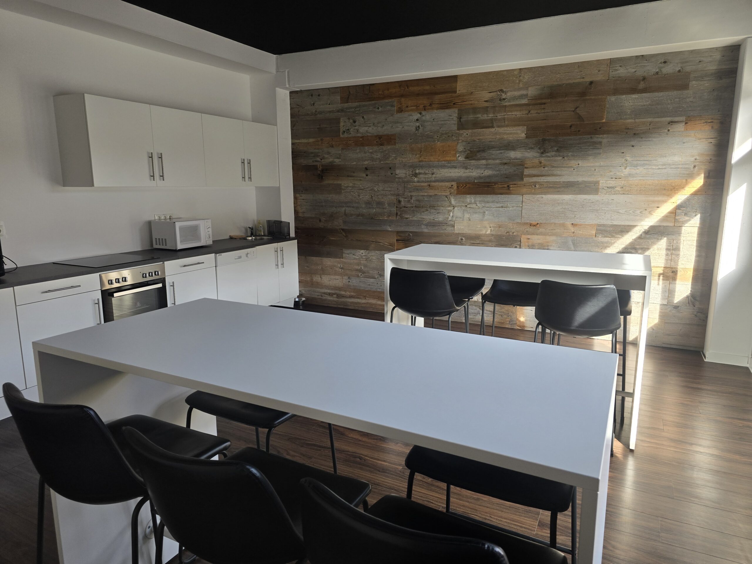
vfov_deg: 58.9
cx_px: 376
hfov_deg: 73.9
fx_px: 500
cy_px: 282
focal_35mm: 23
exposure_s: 1/180
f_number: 1.7
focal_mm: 6.3
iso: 80
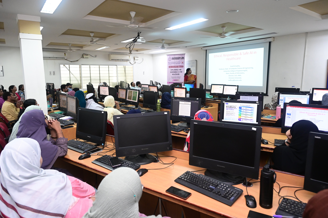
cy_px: 109
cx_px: 164
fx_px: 219
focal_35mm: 24
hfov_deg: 73.8
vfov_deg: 53.1
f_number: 4.5
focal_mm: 24
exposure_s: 1/125
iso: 4000
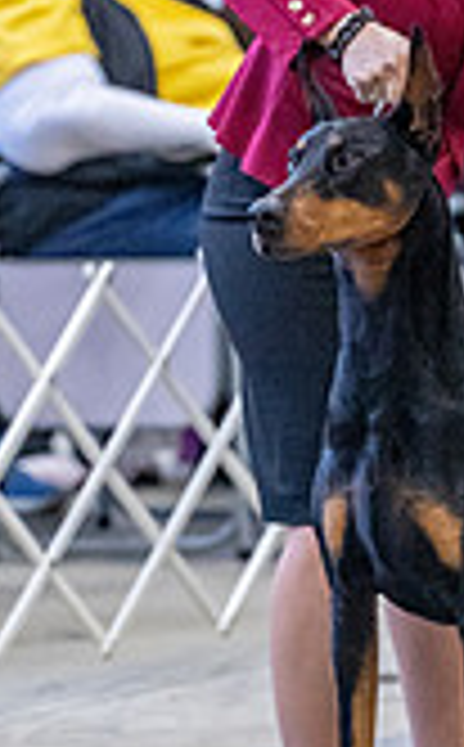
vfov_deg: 4.4
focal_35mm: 482
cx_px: 347
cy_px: 346
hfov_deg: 2.7
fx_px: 9803
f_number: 4
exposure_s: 1/320
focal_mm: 174
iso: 6400
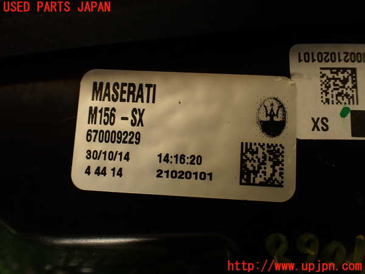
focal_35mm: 32
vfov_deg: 44.2
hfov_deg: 56.8
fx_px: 337
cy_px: 137
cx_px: 182
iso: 125
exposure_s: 1/60
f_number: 2.4
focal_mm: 5.79
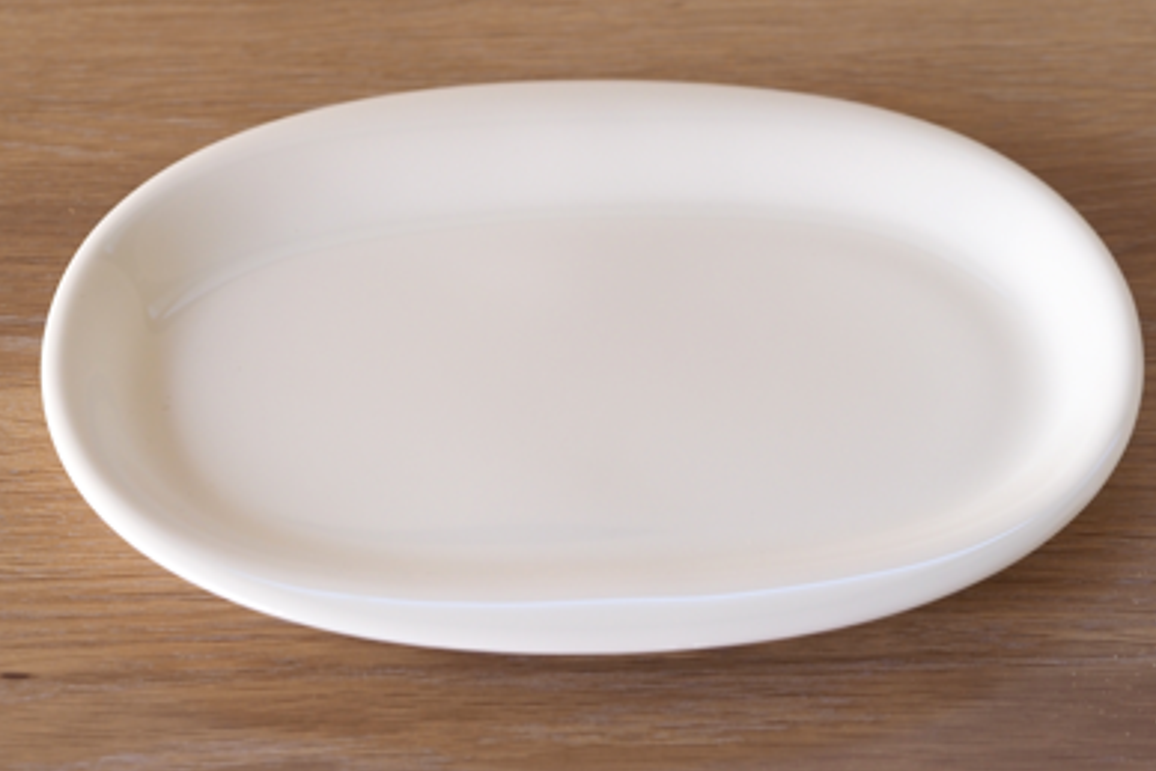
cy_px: 350
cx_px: 590
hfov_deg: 15.2
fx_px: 4336
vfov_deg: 10.2
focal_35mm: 135
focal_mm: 60
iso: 640
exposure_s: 1/125
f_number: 4.5
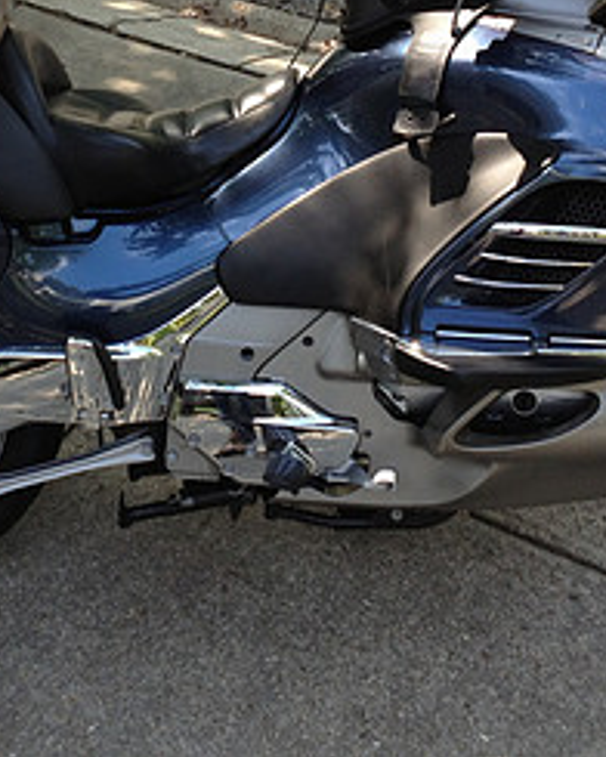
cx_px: 207
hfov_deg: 18.9
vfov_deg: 23.0
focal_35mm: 81
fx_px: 1816
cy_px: 88
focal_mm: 4.28
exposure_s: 1/241
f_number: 2.4
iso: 50
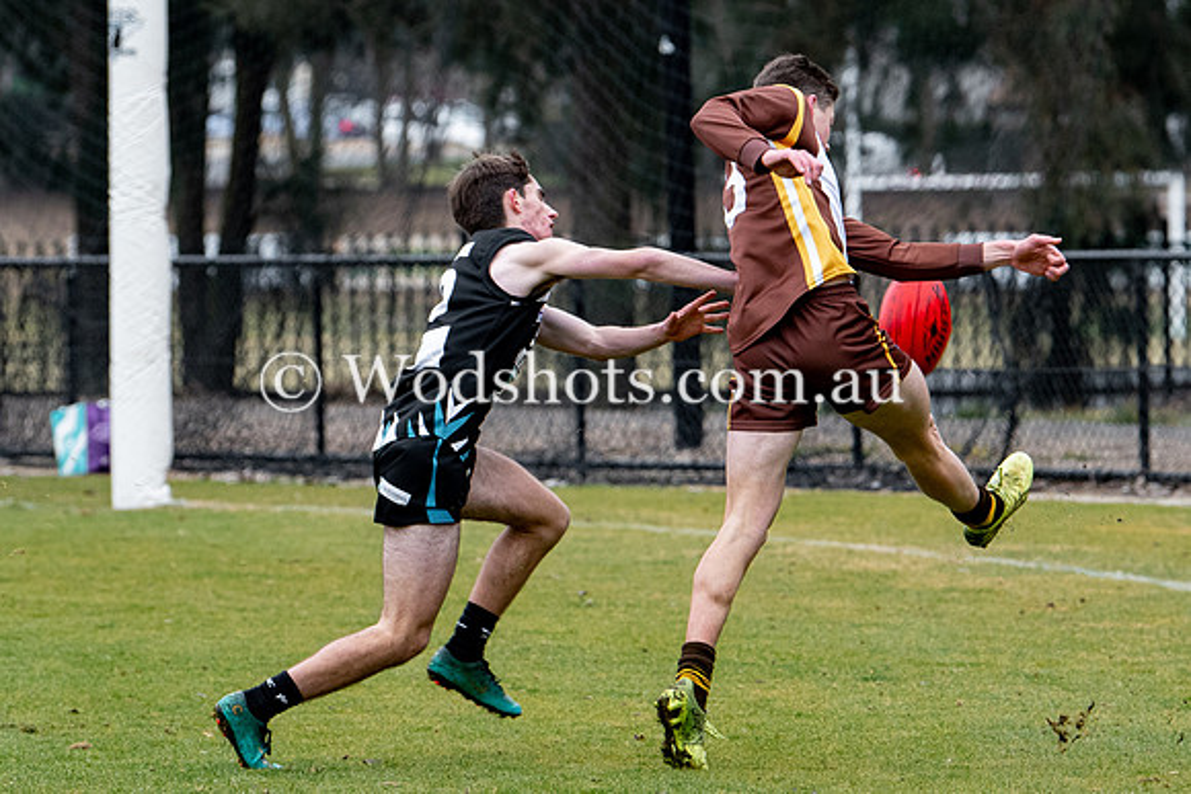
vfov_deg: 3.6
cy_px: 425
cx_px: 727
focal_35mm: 378
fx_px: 12522
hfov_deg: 5.4
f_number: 4
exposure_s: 1/1250
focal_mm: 150
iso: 800
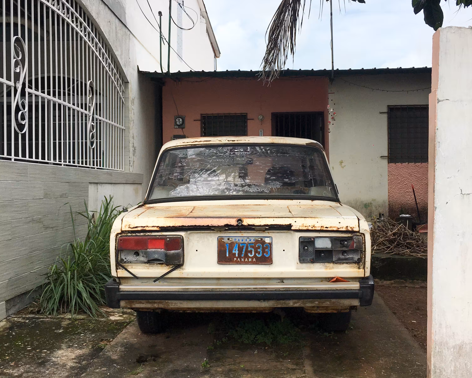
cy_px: 175
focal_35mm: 38
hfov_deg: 47.9
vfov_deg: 39.1
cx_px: 236
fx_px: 531
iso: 25
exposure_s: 1/2400
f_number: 2.2
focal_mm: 4.15
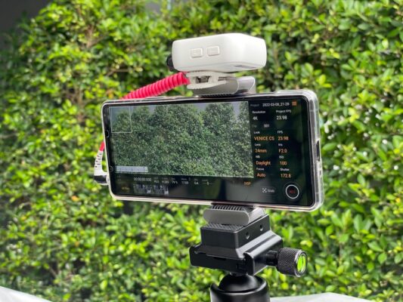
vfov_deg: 28.0
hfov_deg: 36.8
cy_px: 151
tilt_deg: -2.5
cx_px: 202
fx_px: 606
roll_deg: +2.5
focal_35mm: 52
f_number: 2
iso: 100
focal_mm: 6
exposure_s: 1/99
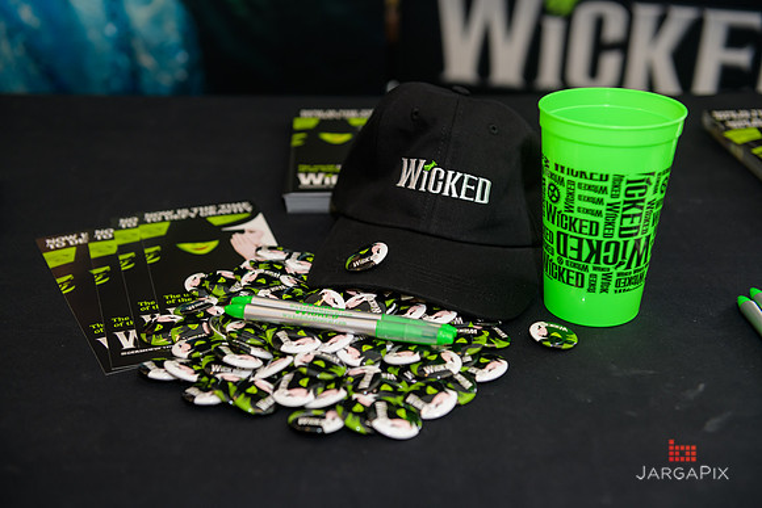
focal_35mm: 44
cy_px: 254
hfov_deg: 44.5
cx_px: 381
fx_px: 932
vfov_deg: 30.5
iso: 400
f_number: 3.2
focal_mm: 44
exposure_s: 1/125
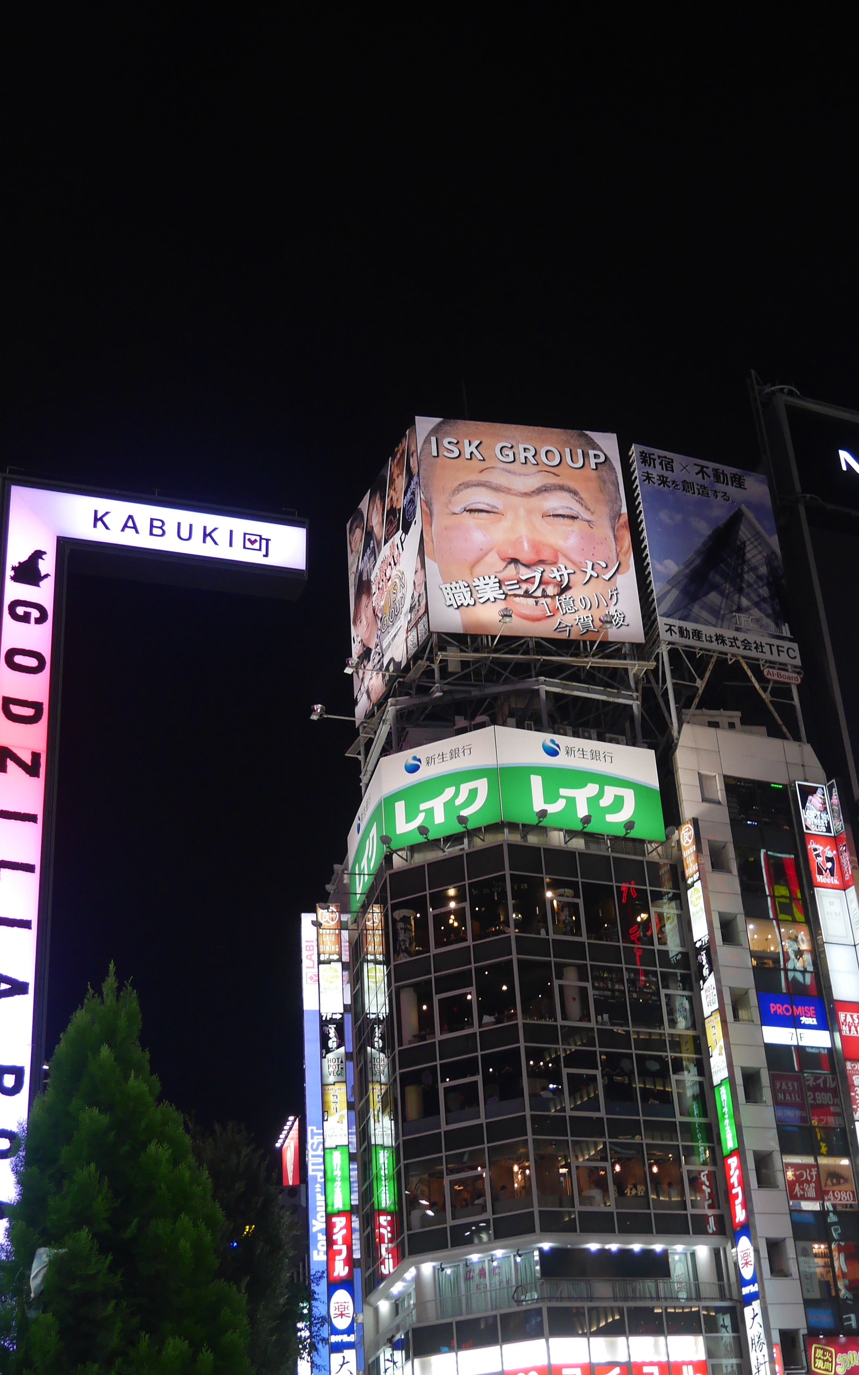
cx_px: 531
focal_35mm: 46
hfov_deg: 27.9
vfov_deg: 43.5
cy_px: 689
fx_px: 1723
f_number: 3.6
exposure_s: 1/60
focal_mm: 16
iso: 640
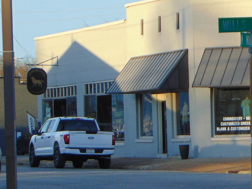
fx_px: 2039
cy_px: 110
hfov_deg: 7.0
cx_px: 304
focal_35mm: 280
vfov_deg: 5.3
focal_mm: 19.4
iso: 80
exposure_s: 1/200
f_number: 3.9
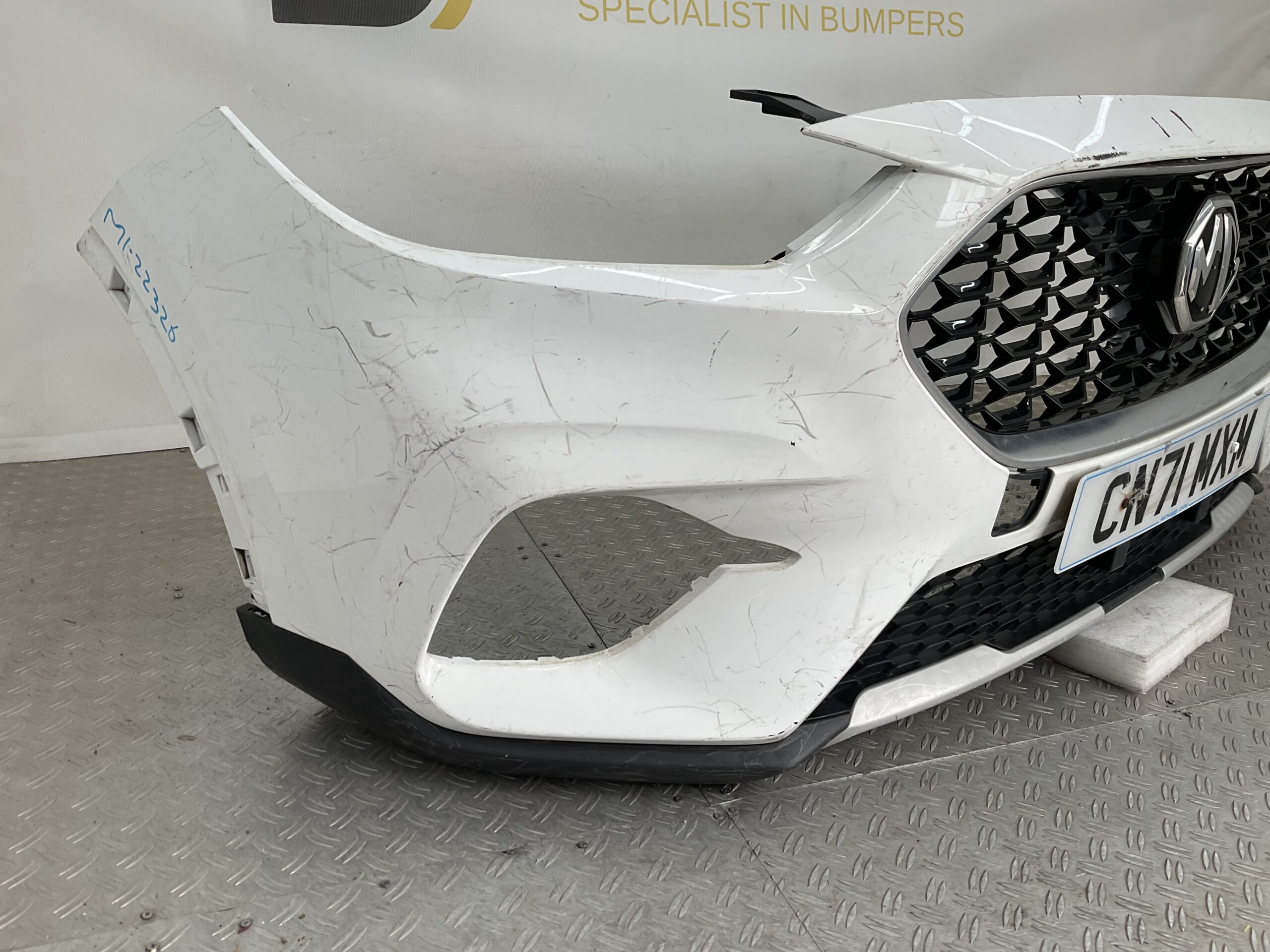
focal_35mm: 29
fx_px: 1064
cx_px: 635
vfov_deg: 48.2
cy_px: 476
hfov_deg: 61.7
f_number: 1.8
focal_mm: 3
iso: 16
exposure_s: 1/266
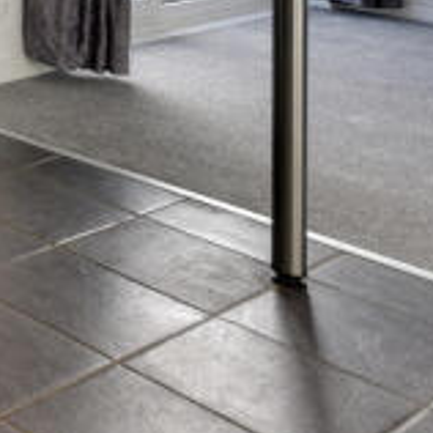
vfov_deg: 21.9
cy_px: -211
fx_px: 934
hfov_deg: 17.7
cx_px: -449
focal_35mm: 66
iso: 320
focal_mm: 12
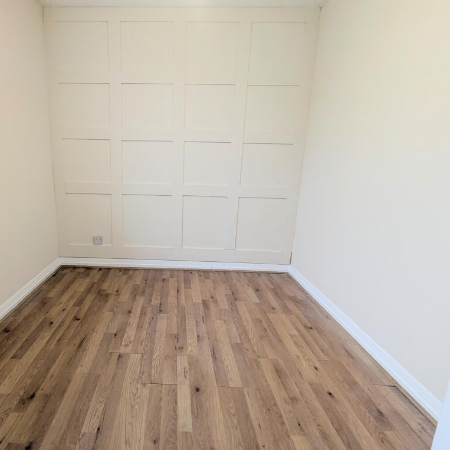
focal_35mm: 19
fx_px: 279
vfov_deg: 77.7
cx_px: 163
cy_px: 224
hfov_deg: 76.0
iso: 23
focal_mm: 2.35
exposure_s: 1/42.5
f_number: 2.2
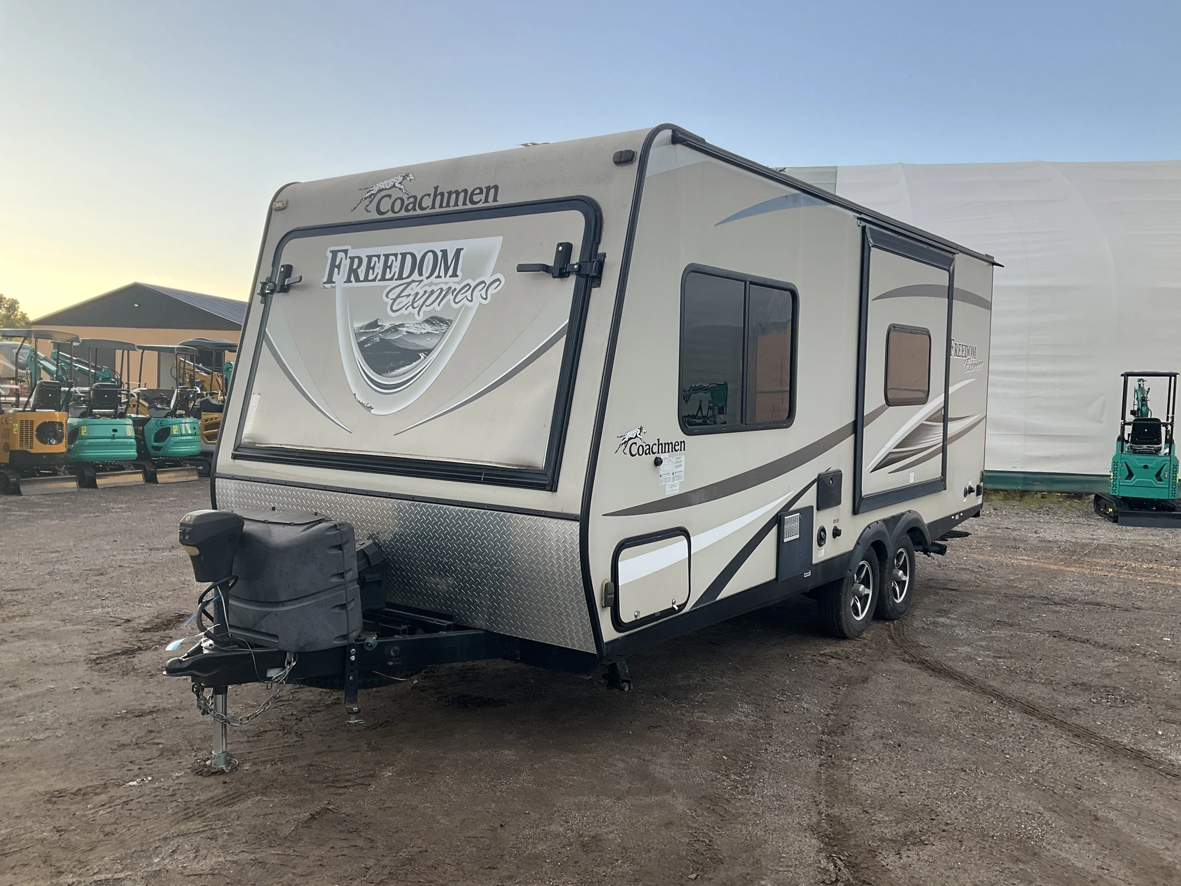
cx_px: 590
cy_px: 443
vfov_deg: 48.2
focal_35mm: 29
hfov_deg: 61.7
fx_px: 989
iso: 20
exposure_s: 1/216
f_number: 1.8
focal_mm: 3
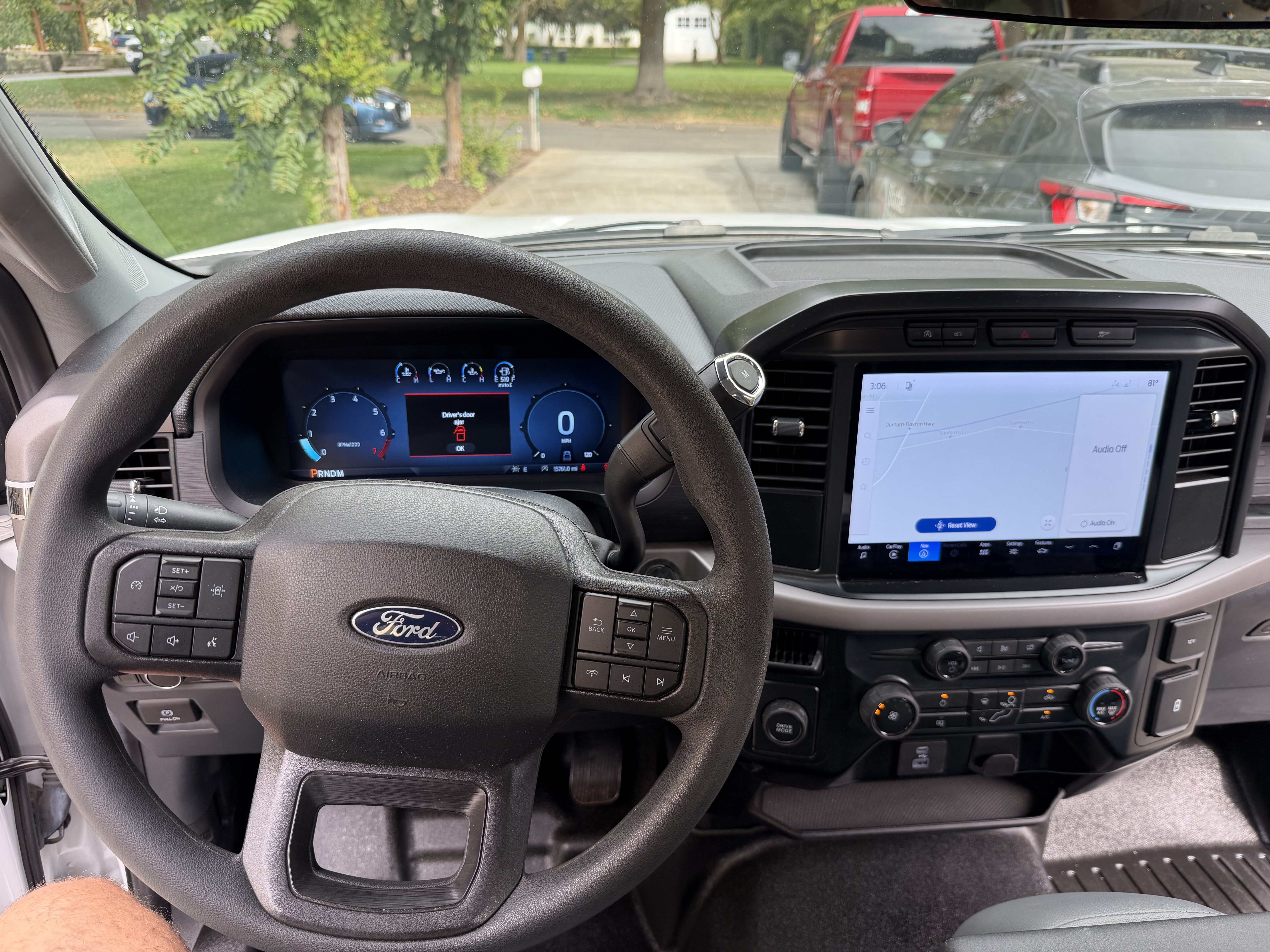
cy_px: 476
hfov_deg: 71.6
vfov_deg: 56.8
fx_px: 881
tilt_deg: -26.4
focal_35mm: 24
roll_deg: +0.1
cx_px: 635
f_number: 1.78
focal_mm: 6.76
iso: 80
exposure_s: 1/164
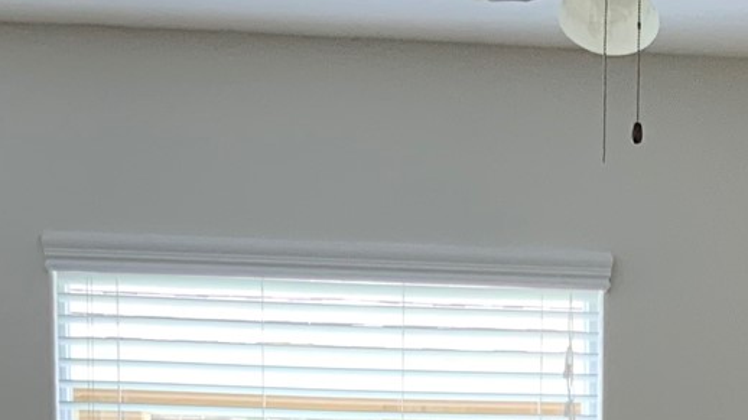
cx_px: 657
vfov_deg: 9.0
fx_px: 2478
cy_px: 922
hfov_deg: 16.9
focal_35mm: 125
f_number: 1.8
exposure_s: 1/60
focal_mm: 3
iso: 64
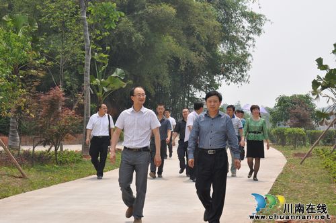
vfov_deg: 17.4
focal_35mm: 78
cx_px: 168
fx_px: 727
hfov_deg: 26.0
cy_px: 112
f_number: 13
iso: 200
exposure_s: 1/200
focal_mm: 52
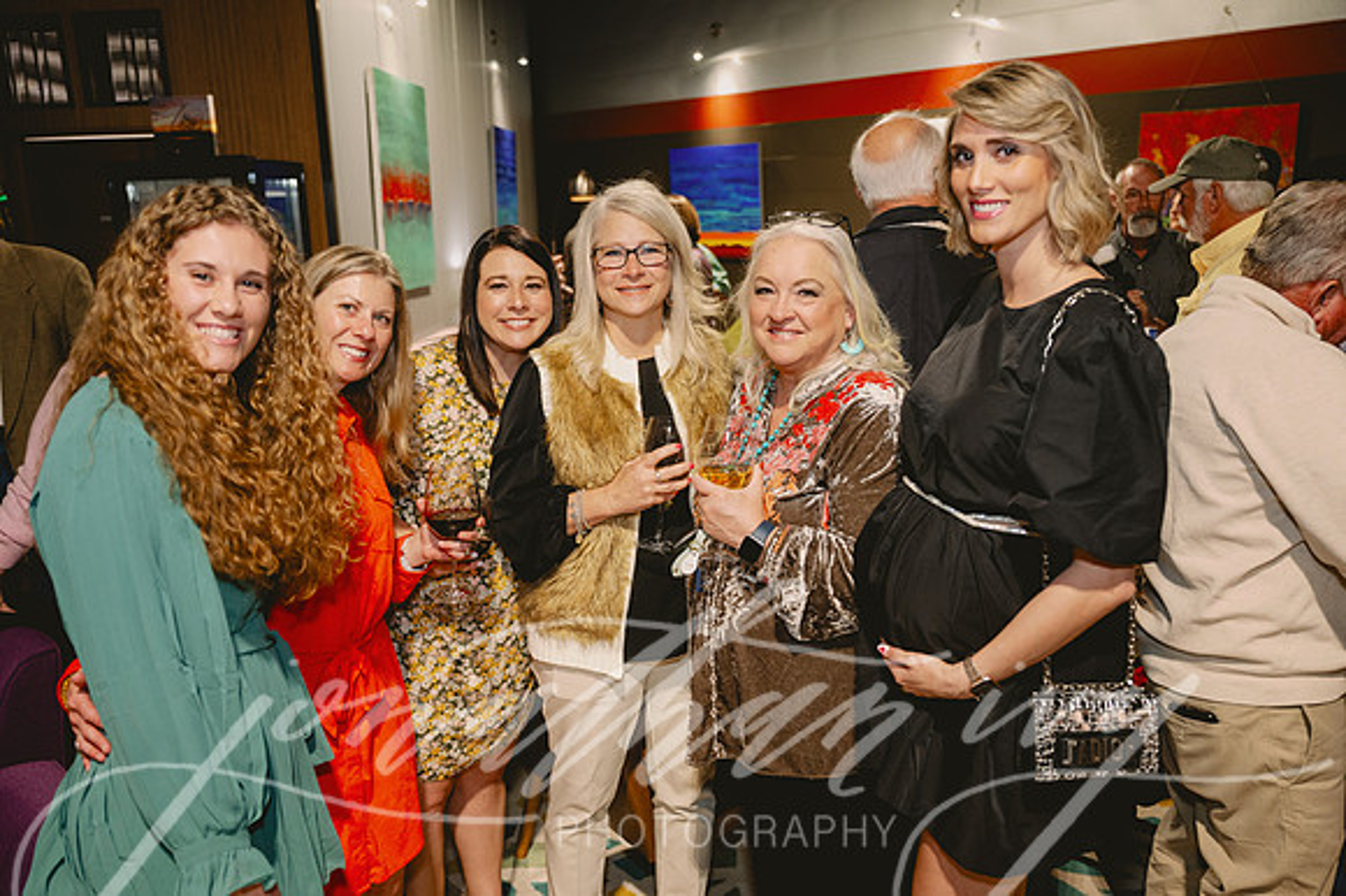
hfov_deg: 62.8
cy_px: 448
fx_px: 1102
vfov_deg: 44.2
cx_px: 673
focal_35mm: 30
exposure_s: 1/200
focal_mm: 29.5
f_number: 2.8
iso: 2000
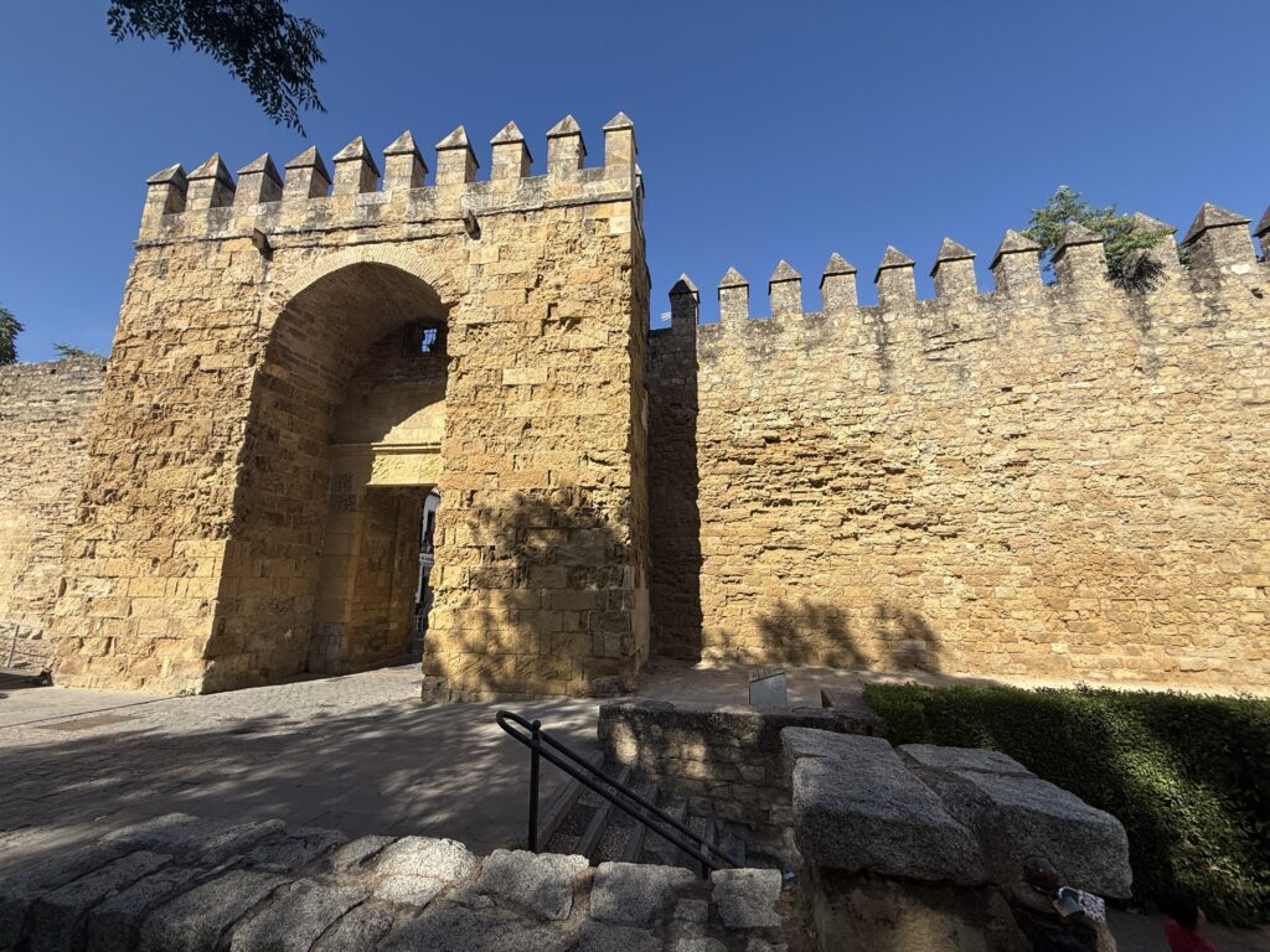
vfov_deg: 85.7
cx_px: 635
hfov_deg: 102.1
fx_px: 514
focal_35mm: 14
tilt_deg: +11.8
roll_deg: -0.1
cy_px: 476
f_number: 2.2
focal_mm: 2.22
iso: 50
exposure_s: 1/1534
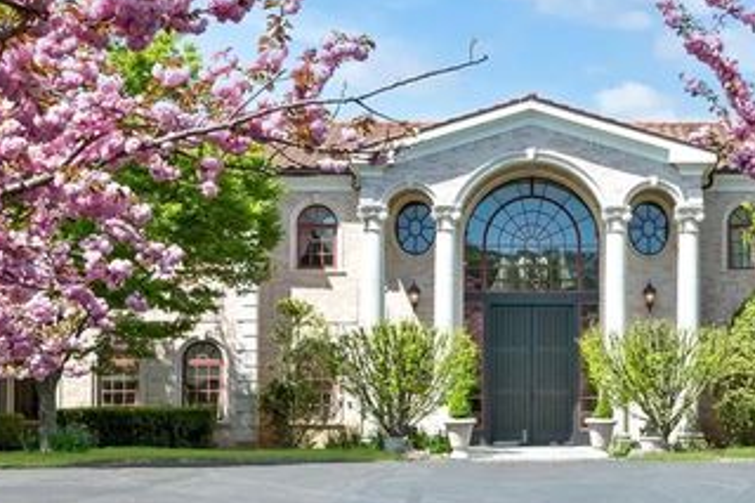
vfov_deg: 14.2
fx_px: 2012
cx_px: 531
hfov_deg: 21.1
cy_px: 327
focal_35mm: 96
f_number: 8
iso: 100
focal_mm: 30
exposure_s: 1/200
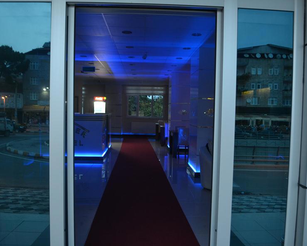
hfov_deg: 57.2
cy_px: 121
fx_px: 282
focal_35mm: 31
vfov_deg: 47.1
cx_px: 154
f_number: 3.5
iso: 640
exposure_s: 1/15
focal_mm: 18
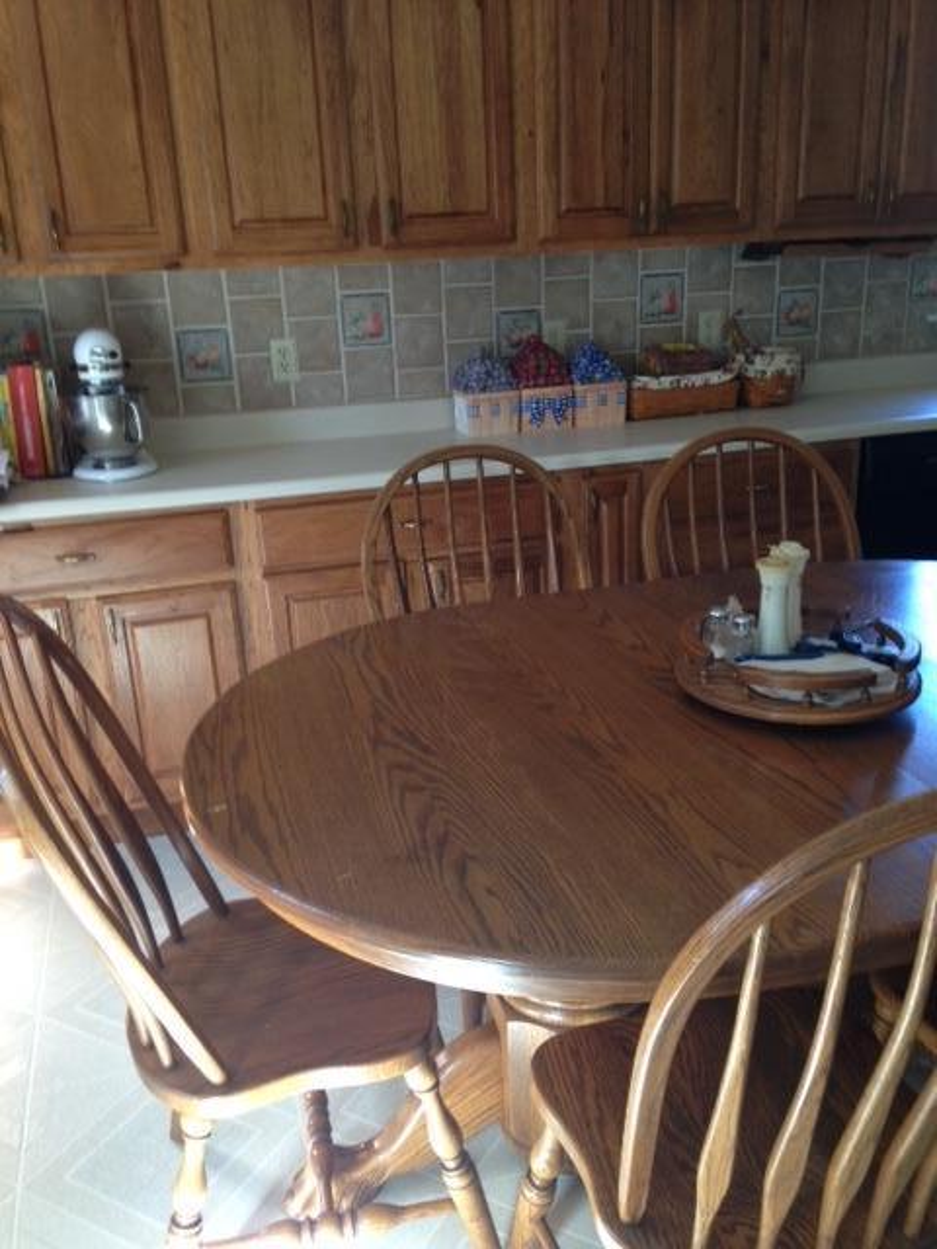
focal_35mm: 33
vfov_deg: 55.4
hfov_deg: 42.9
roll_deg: +2.4
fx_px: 1191
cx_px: 468
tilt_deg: -19.5
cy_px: 624
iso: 64
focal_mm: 4.12
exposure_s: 1/20
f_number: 2.4
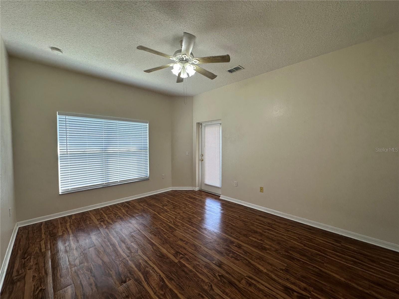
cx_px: 200
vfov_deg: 85.7
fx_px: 161
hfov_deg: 102.1
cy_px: 150
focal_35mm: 14
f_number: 2.2
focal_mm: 2.22
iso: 50
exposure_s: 1/120
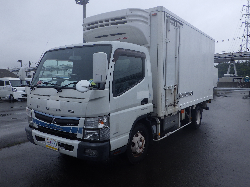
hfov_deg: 63.4
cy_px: 94
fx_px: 202
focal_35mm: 28
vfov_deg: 49.7
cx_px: 125
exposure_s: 1/800
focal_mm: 5
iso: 125
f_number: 4.2
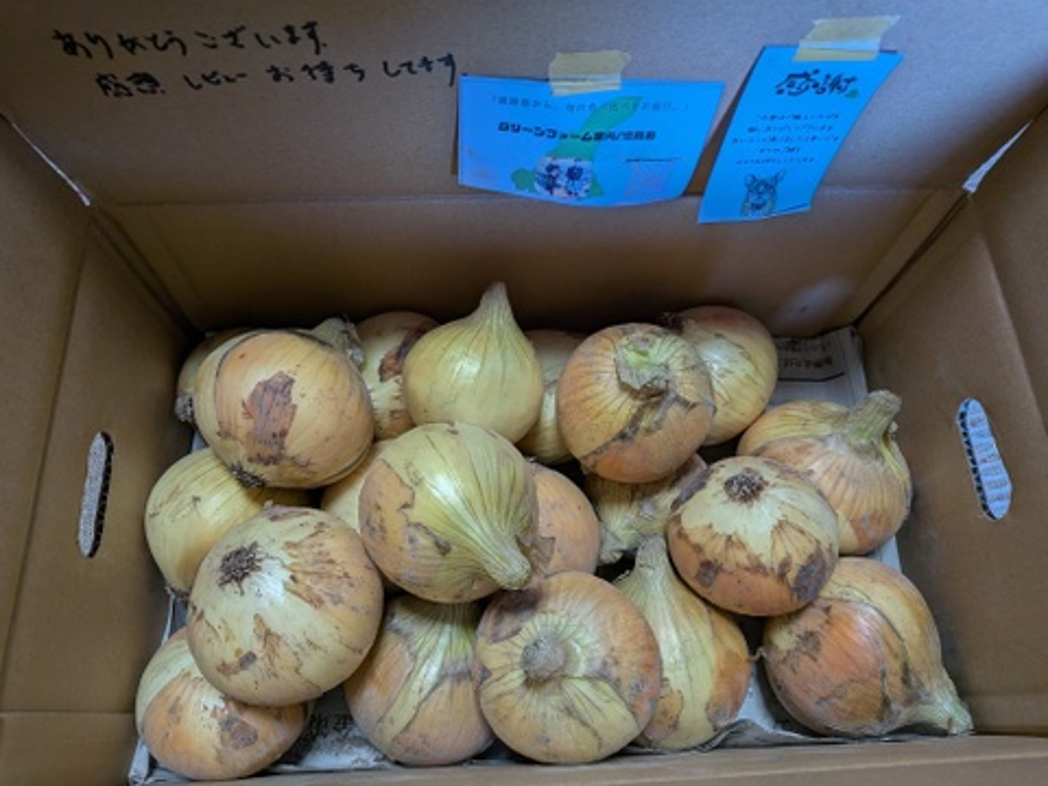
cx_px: 524
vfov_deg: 56.8
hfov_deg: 71.6
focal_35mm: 24
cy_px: 393
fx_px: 727
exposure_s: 1/24
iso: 38
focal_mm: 4.53
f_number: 1.7
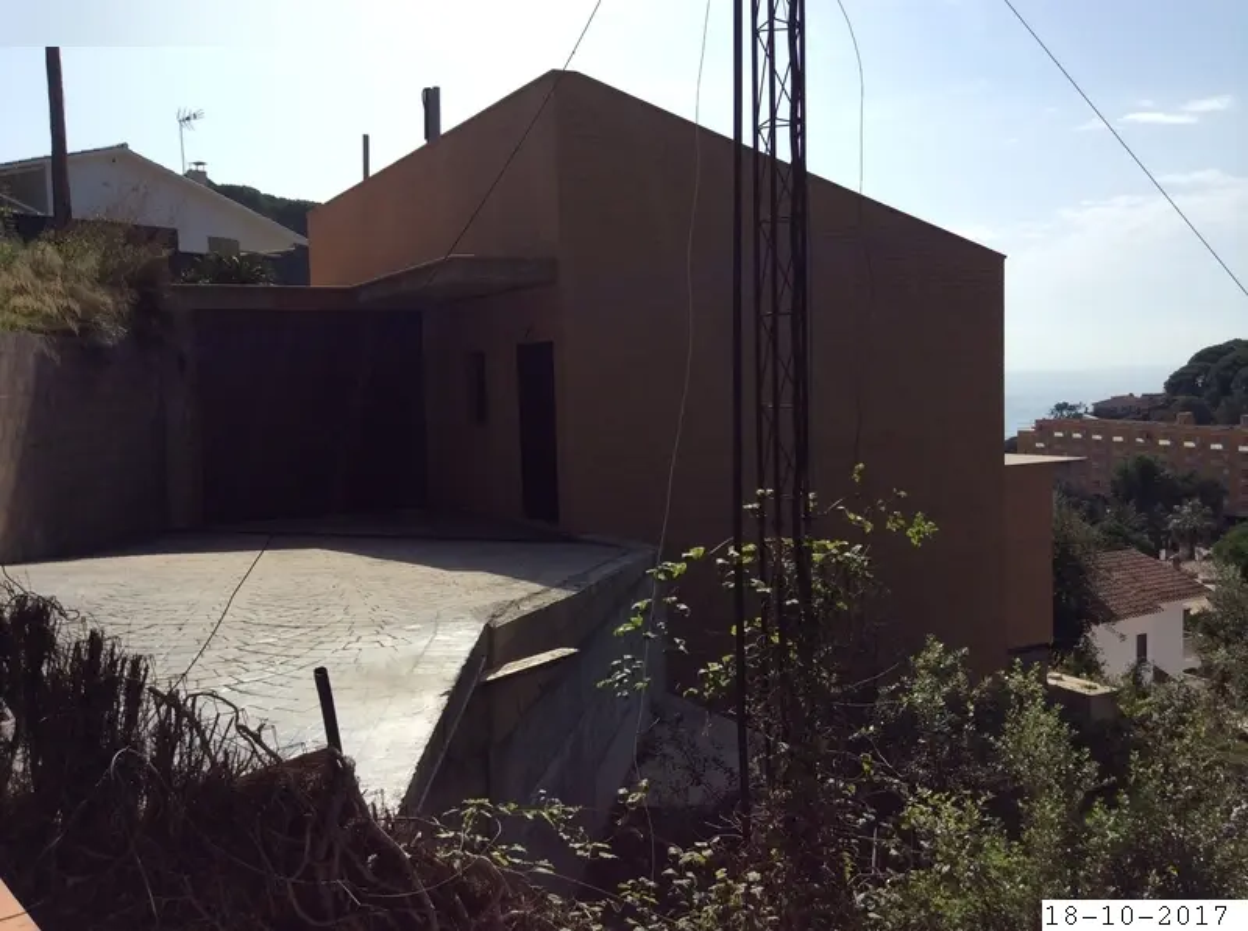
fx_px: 1188
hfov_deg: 55.4
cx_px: 624
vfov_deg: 42.8
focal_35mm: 33
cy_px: 466
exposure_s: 1/2387
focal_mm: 3.3
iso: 32
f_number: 2.4
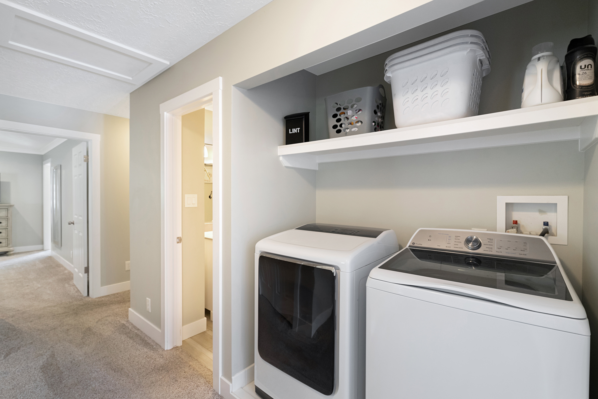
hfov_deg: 96.7
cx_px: 299
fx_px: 266
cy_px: 200
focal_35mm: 16
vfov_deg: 73.8
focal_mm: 16
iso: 800
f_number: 9
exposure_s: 1/2
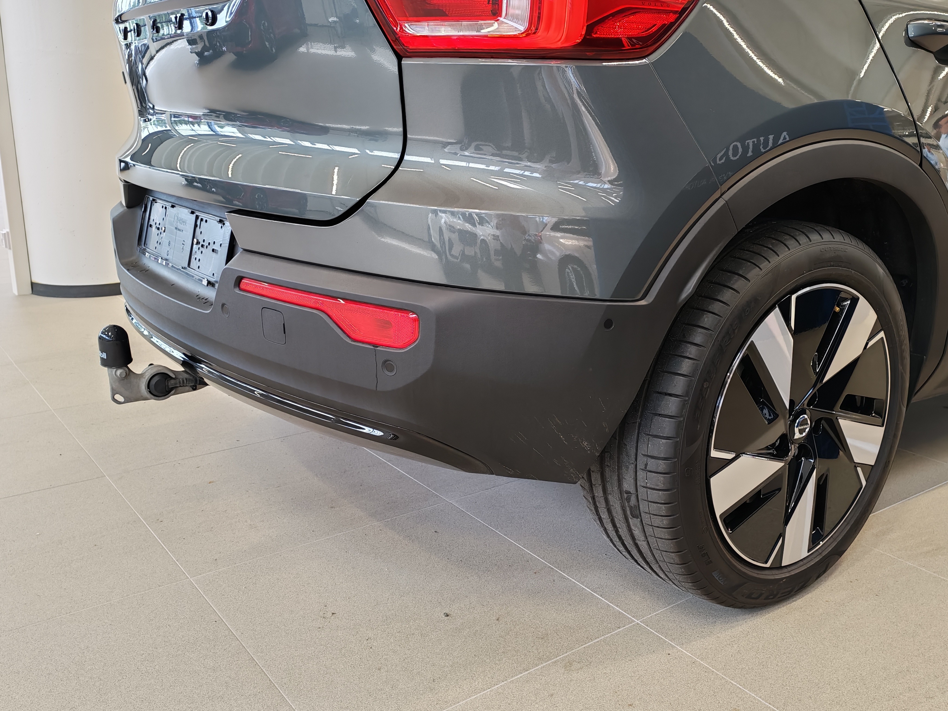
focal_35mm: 33
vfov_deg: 42.9
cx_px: 474
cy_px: 356
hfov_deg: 55.4
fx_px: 904
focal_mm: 6.12
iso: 320
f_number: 1.9
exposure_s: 1/100
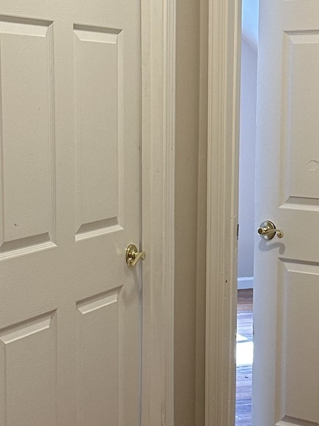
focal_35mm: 86
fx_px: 1057
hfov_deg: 17.1
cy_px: 244
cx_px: 208
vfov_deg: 22.7
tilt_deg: -5.6
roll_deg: -0.4
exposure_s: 1/60
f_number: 1.78
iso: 200
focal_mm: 6.86
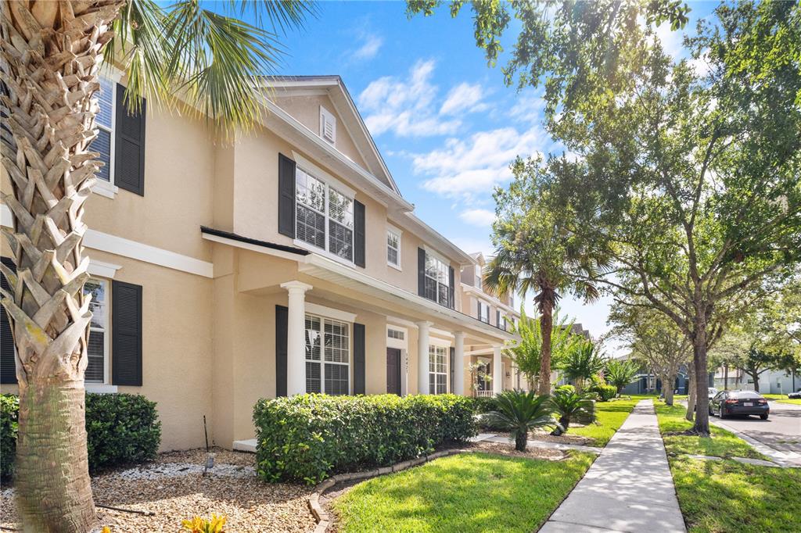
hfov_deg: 95.0
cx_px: 400
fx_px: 367
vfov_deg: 72.0
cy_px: 266
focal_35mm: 16
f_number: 5.6
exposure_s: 1/160
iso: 500
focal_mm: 11
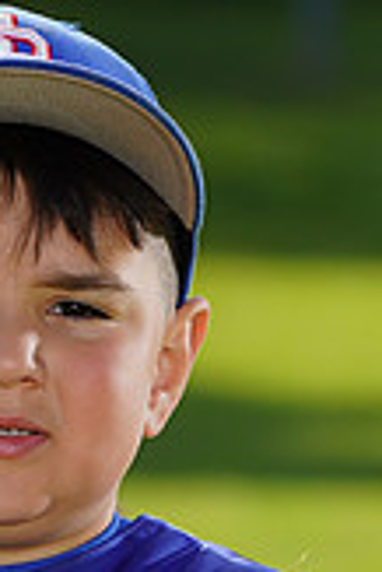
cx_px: -61
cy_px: 765
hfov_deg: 1.7
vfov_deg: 2.5
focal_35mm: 834
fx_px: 13245
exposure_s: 1/250
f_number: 9
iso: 100
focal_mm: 235
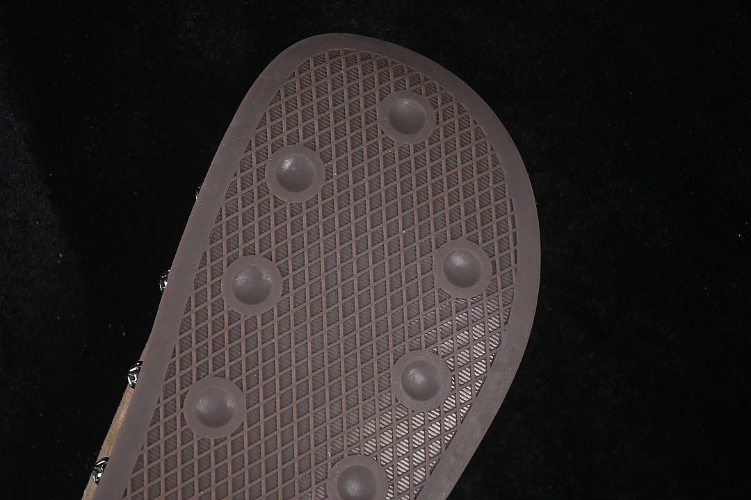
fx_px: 1564
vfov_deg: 18.2
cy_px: 250
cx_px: 376
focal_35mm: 75
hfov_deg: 27.0
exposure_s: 1/60
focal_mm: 50
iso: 160
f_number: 6.3
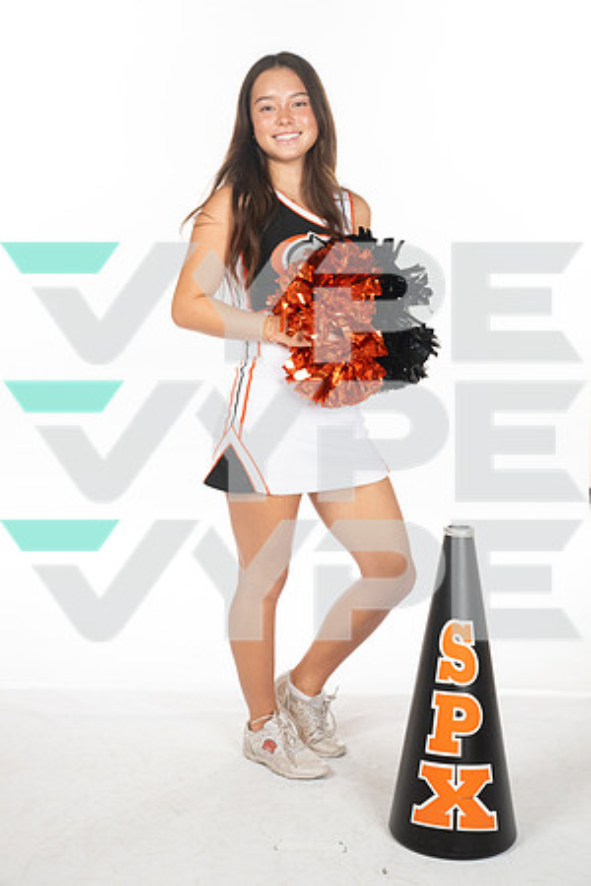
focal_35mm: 50
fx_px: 1231
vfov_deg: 39.6
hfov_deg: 27.0
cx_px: 296
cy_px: 443
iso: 800
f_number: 8
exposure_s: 1/320
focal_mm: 50
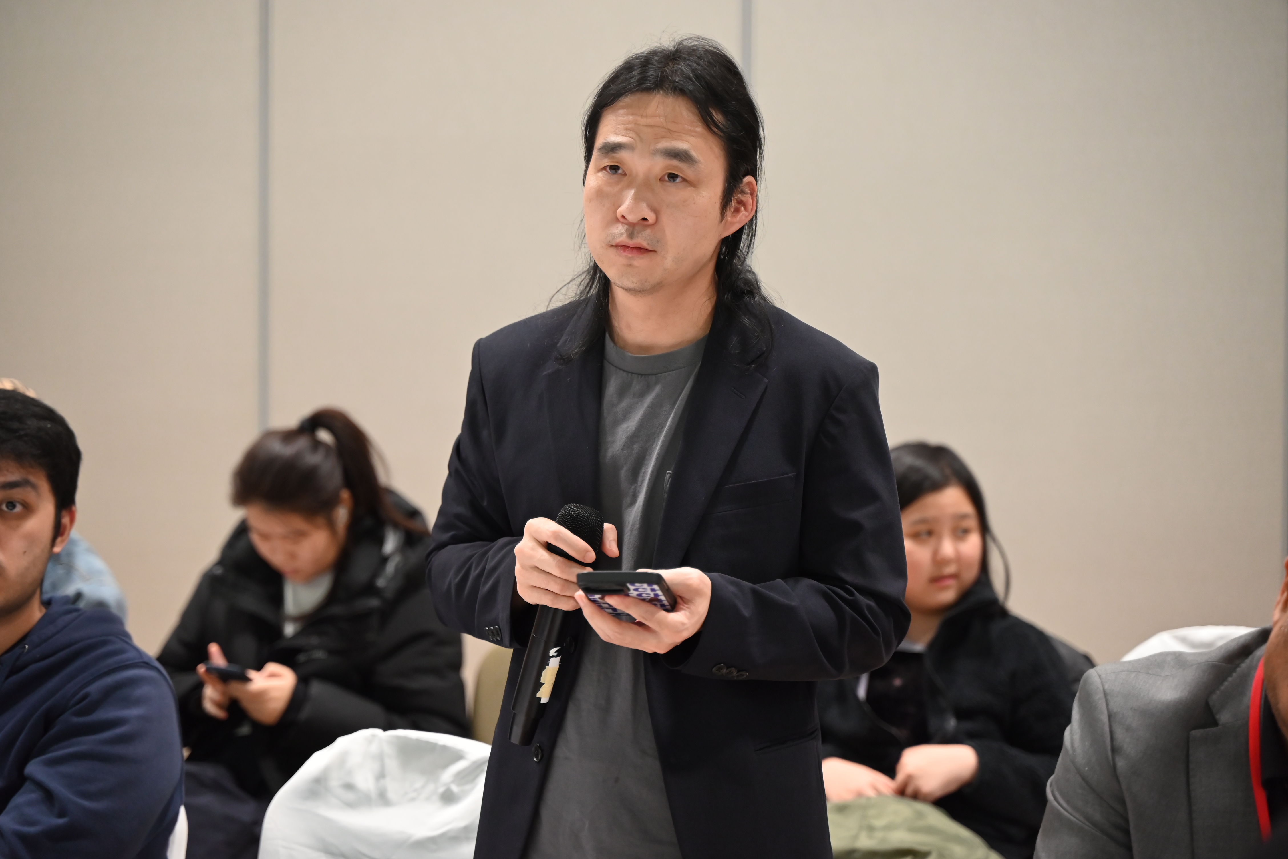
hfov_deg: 27.0
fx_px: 2683
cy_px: 430
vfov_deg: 18.2
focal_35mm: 75
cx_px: 644
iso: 2200
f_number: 2.8
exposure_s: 1/125
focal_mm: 75
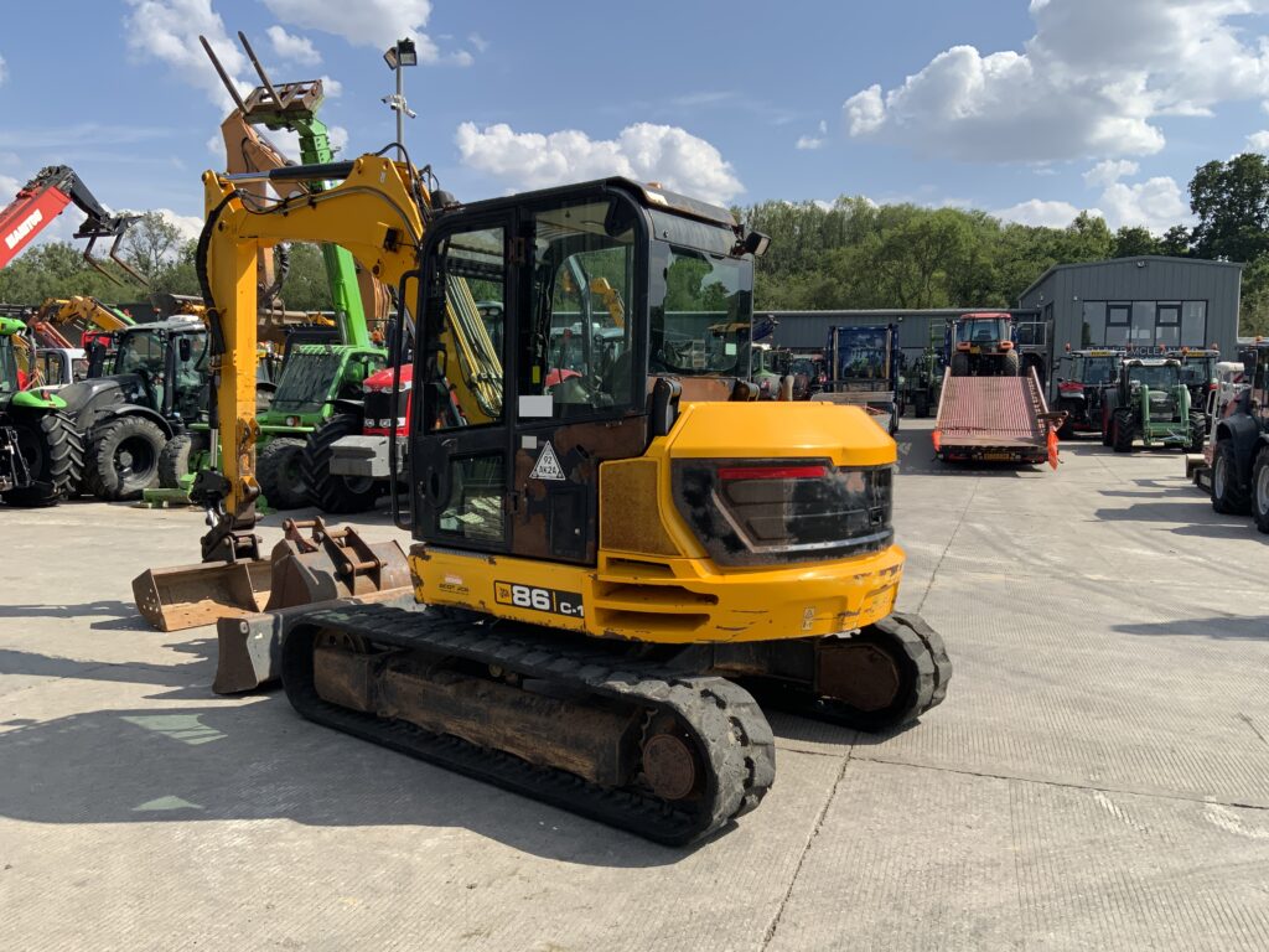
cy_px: 476
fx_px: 1063
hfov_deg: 61.7
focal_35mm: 29
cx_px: 634
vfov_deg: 48.2
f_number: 1.8
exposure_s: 1/1675
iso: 16
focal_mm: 3
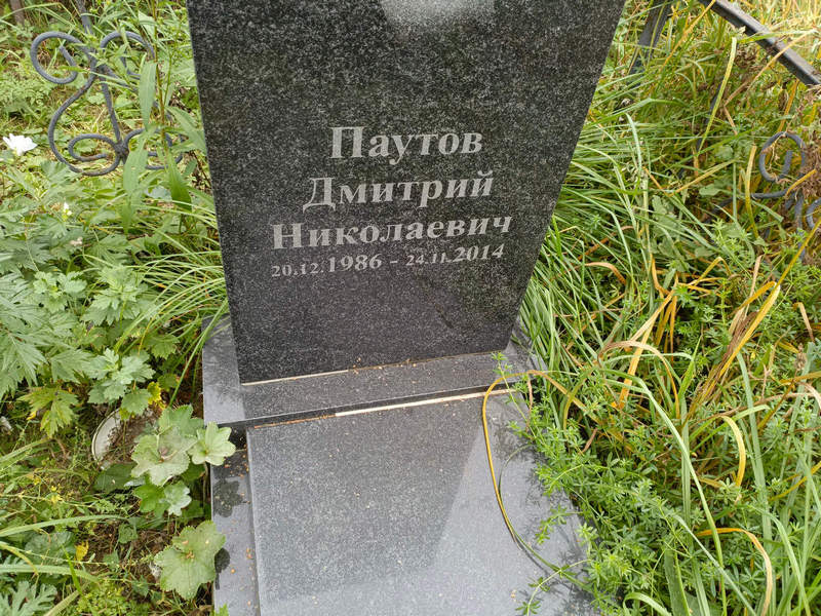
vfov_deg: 54.9
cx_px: 410
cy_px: 308
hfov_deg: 69.4
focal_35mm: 25
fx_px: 593
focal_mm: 4.76
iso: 228
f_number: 1.69
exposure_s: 1/100
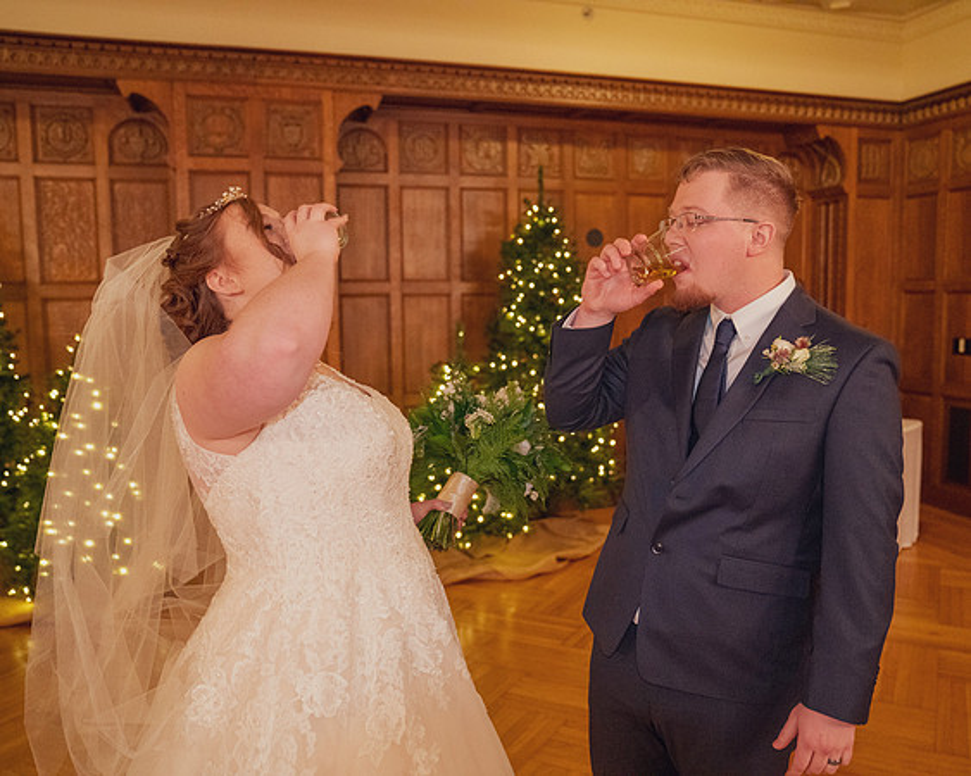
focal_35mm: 29
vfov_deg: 49.5
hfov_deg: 59.9
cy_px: 388
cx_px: 536
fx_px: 841
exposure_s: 1/160
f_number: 2.8
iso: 6400
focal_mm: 26
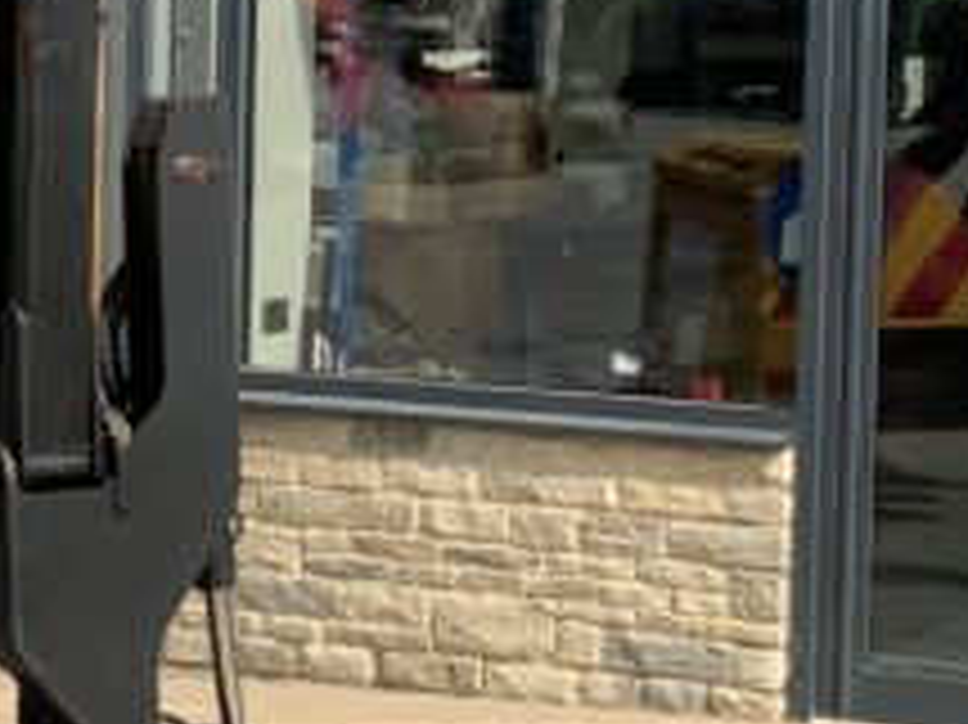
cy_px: 256
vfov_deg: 10.7
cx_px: -230
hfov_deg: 13.8
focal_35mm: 138
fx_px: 3857
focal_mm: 3
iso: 16
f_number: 1.8
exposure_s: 1/1626
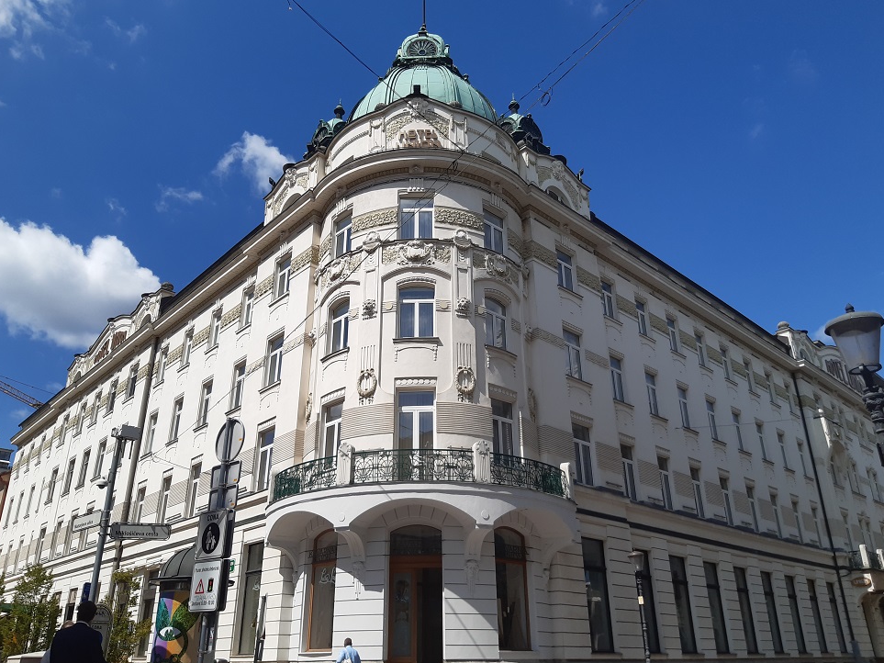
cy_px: 330
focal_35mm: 27
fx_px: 689
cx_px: 433
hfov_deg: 65.3
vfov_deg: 51.3
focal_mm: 3.92
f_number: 1.7
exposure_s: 1/3040
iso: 40
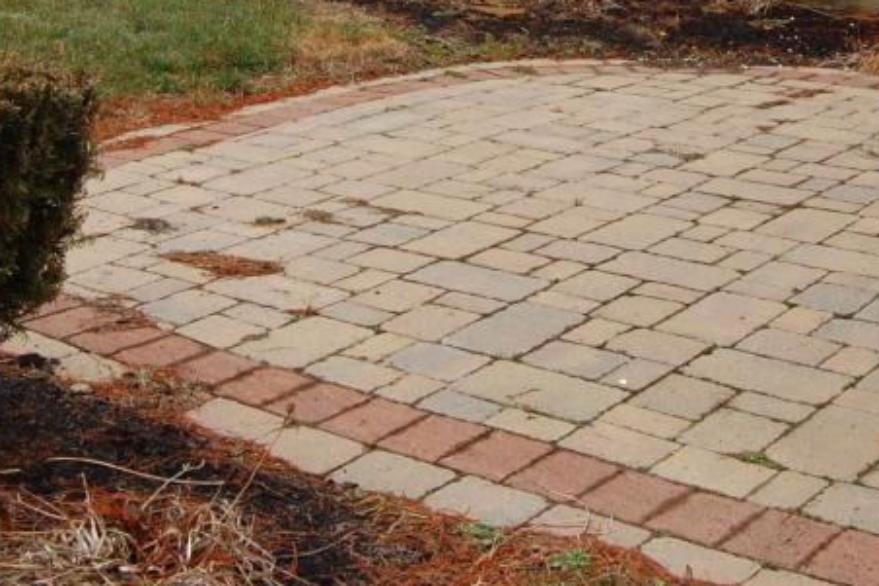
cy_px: 19
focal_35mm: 69
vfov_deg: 19.2
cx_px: 536
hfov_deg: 29.2
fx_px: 1684
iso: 200
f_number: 6.3
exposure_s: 1/160
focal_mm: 18
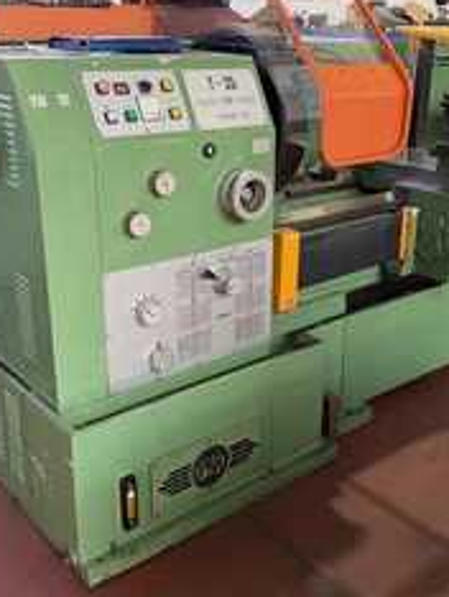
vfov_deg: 45.7
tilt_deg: -20.8
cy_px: 293
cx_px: 268
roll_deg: -1.6
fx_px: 708
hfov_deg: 35.1
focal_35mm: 41
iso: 200
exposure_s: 1/69
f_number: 1.78
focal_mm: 6.76
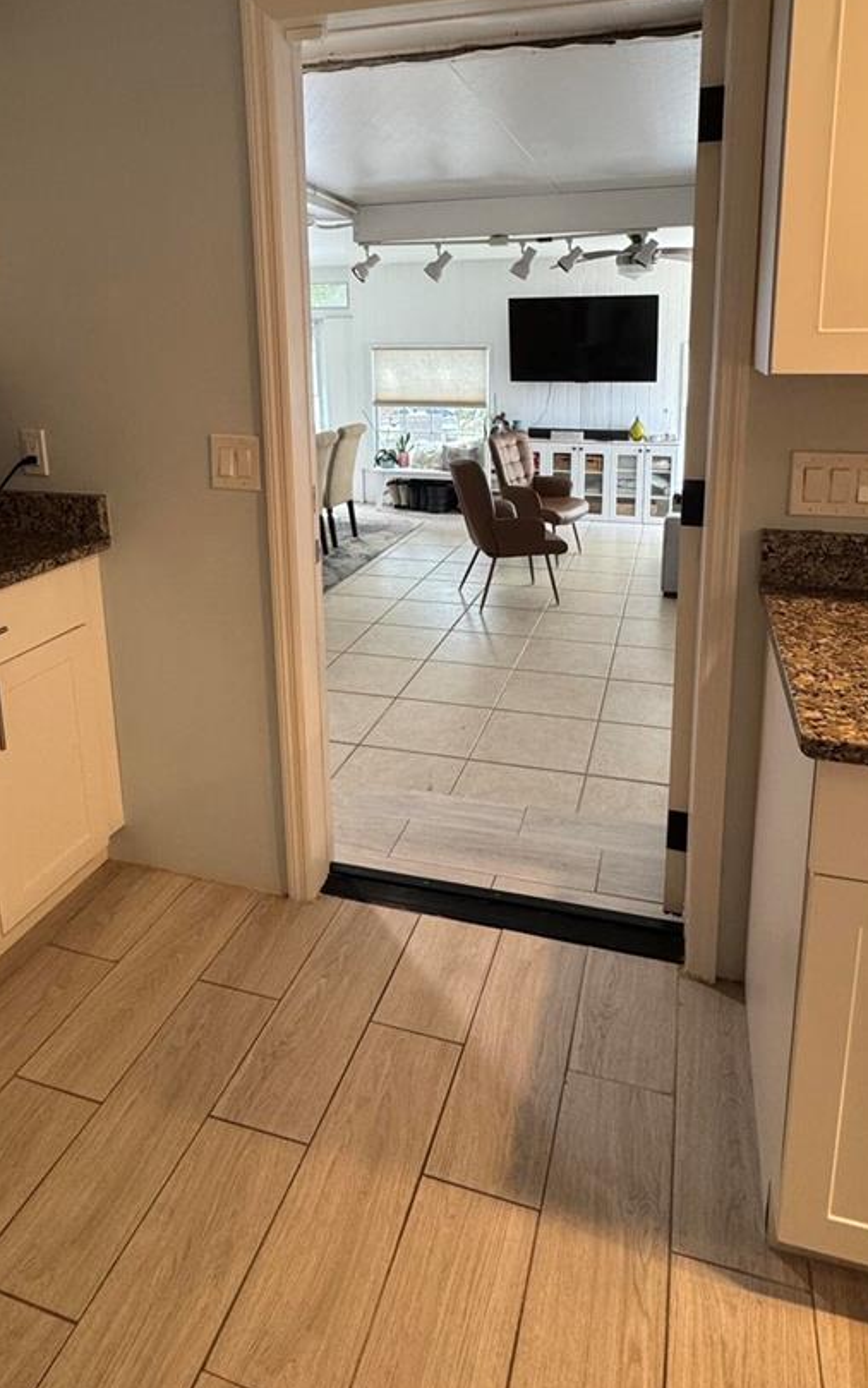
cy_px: 489
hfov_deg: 55.1
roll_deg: +0.9
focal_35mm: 22
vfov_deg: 77.6
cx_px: 455
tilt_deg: -11.2
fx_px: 832
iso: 200
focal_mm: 2.22
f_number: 2.2
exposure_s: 1/60
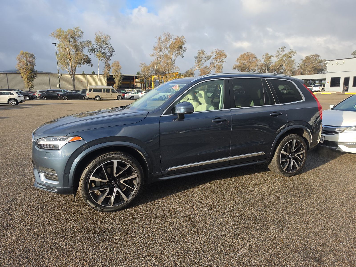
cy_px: 134
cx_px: 178
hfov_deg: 73.9
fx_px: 237
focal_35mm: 23
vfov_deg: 58.9
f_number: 1.4
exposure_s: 1/2122
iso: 63
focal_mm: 6.5
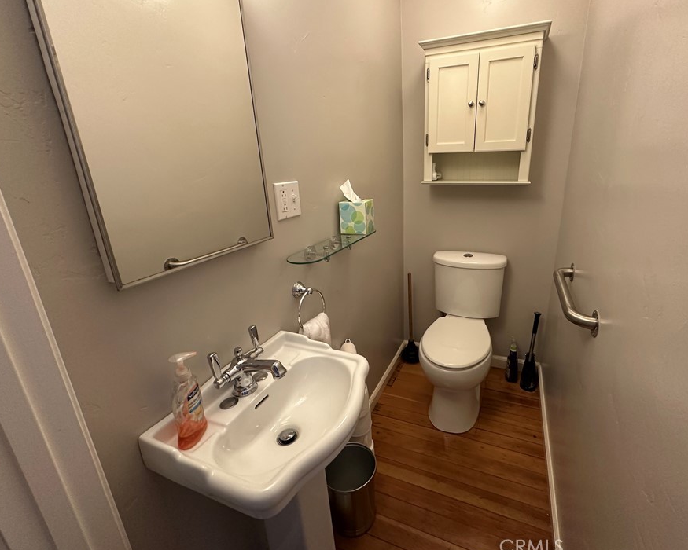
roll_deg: +1.9
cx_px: 381
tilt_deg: -17.1
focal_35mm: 16
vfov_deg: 80.3
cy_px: 256
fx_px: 326
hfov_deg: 92.8
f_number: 2.2
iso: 250
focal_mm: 2.22
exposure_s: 1/60
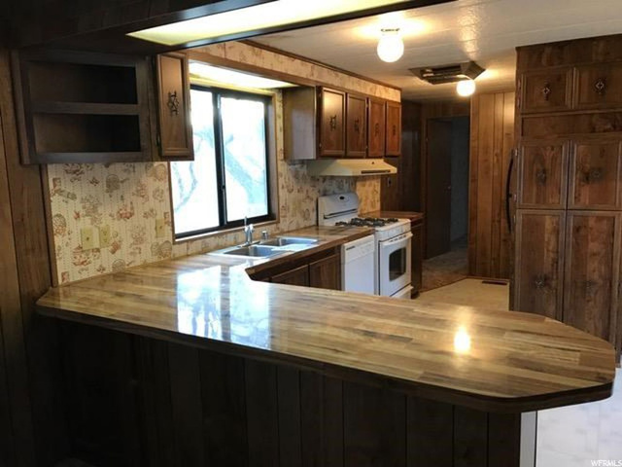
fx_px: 503
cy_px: 234
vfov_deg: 49.7
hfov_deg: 63.4
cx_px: 311
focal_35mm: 28
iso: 40
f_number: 1.8
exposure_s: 1/20
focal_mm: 3.99
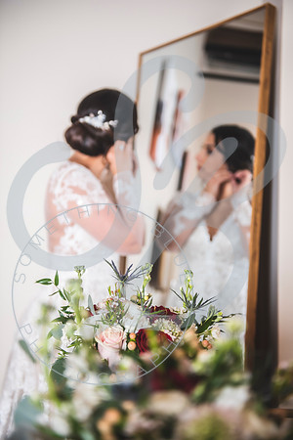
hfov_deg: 27.0
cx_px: 146
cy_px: 220
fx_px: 610
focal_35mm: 50
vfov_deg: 39.6
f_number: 2.8
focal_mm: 50
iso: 100
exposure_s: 1/125
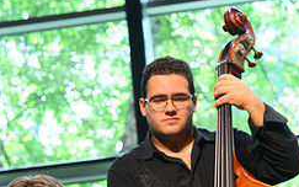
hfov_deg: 10.1
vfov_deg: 6.2
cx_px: 123
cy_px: 269
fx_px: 1695
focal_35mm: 208
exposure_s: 1/160
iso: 3200
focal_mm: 110
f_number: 8
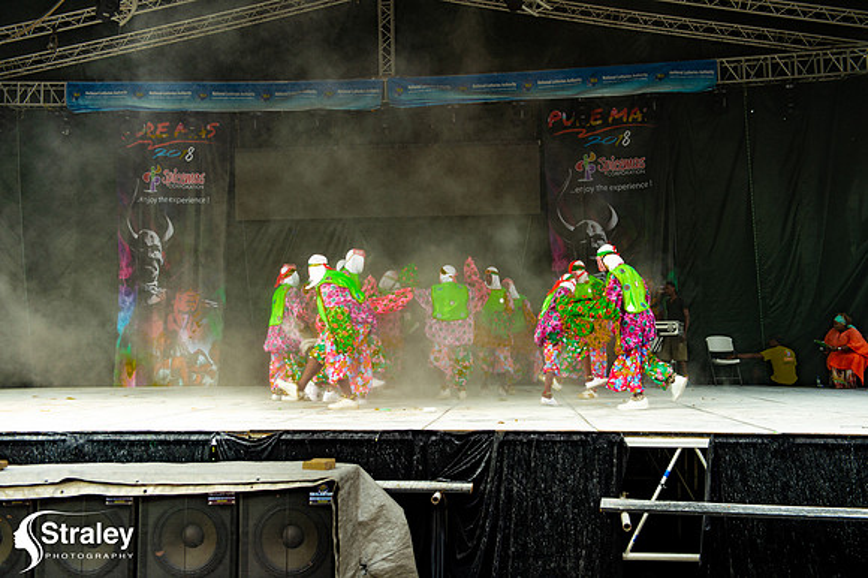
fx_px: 1084
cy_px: 289
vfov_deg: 29.8
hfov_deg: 43.6
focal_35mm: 45
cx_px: 434
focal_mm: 45
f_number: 5
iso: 125
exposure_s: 1/250
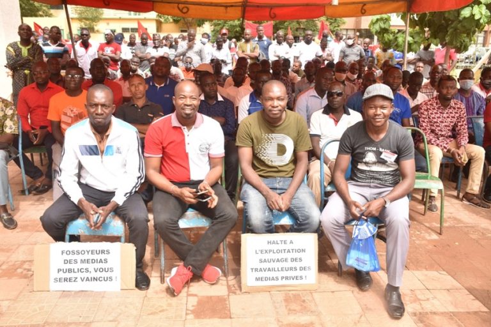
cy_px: 164
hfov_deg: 57.2
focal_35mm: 33
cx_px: 246
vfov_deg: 40.0
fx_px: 450
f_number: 7.1
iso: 100
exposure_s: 1/60
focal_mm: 22
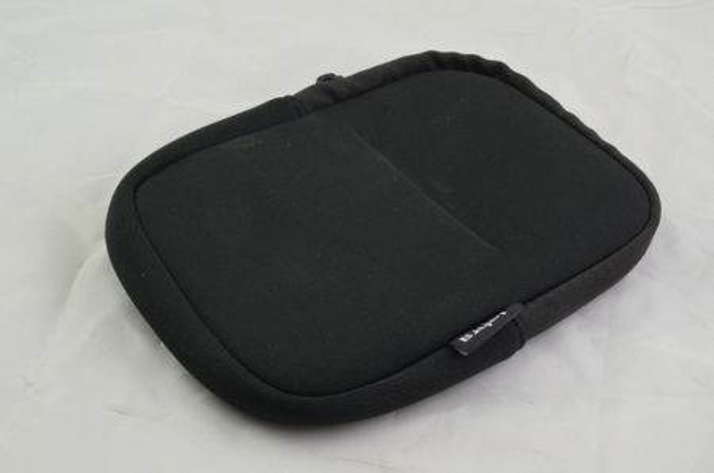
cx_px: 357
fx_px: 1187
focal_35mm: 60
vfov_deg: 22.5
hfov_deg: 33.5
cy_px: 236
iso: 100
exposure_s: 1.3
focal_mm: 40
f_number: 20
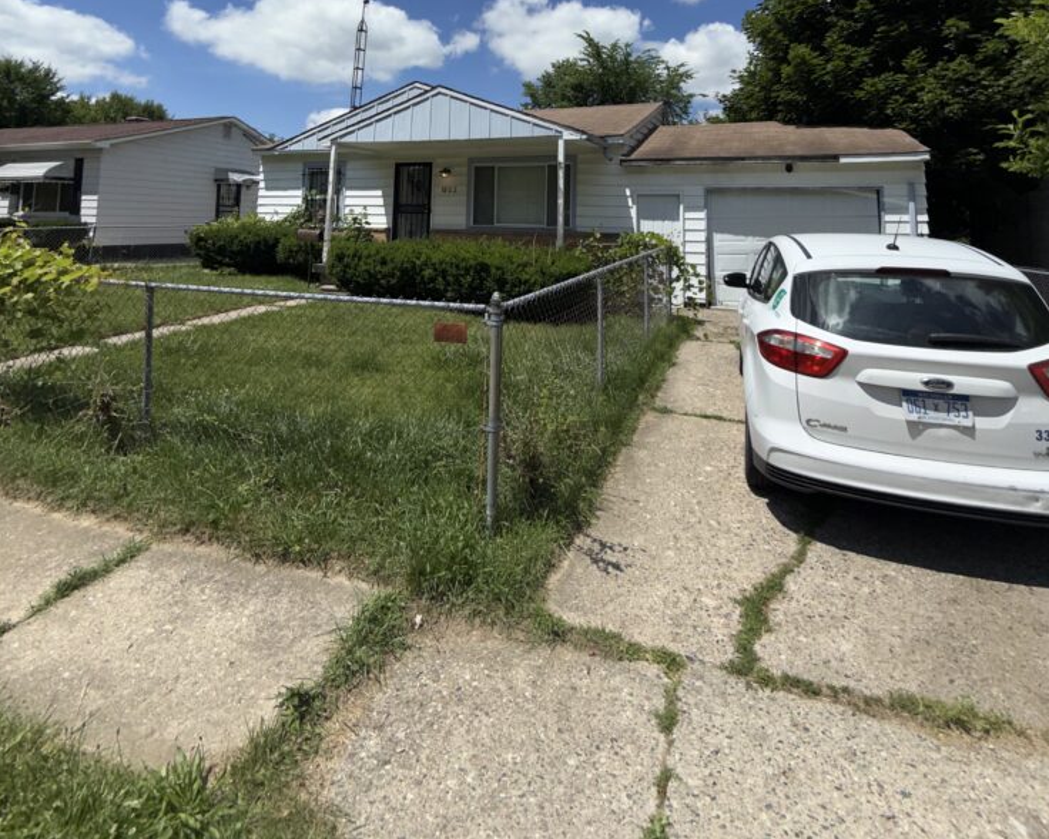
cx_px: 536
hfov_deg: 83.3
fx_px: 590
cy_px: 179
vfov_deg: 65.1
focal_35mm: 19
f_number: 2.2
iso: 16
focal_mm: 2.22
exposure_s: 1/2092
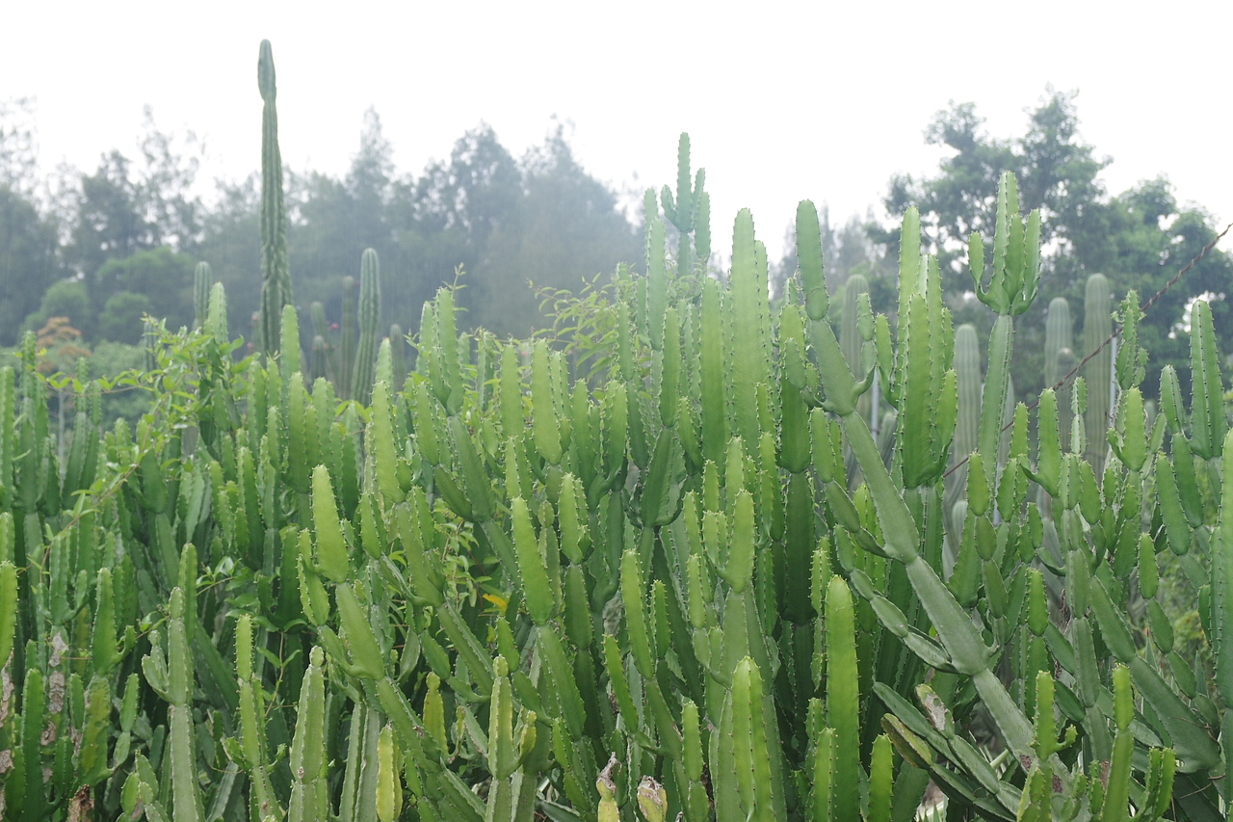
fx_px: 1986
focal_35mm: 58
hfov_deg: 34.5
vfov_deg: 23.4
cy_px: 411
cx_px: 616
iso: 400
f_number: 5.6
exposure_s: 1/30
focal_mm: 39
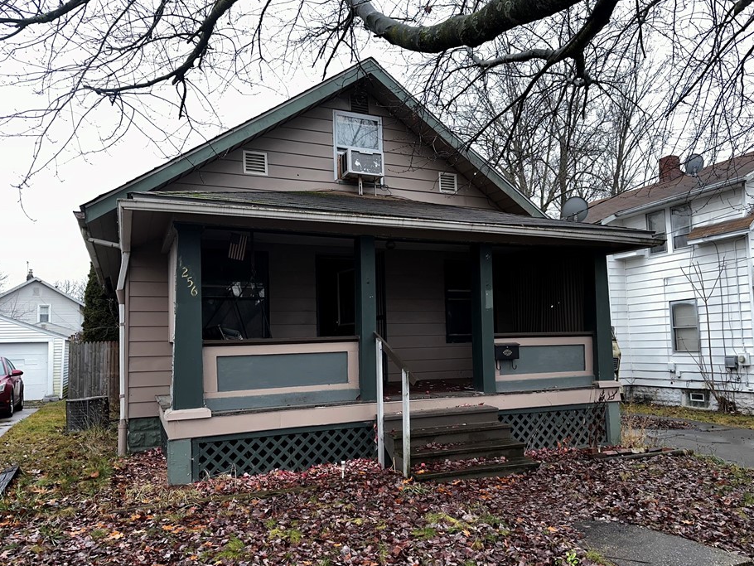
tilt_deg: +3.9
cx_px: 406
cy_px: 298
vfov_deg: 51.4
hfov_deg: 65.2
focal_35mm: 27
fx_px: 588
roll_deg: +1.4
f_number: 1.78
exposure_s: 1/196
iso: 80
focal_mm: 6.86
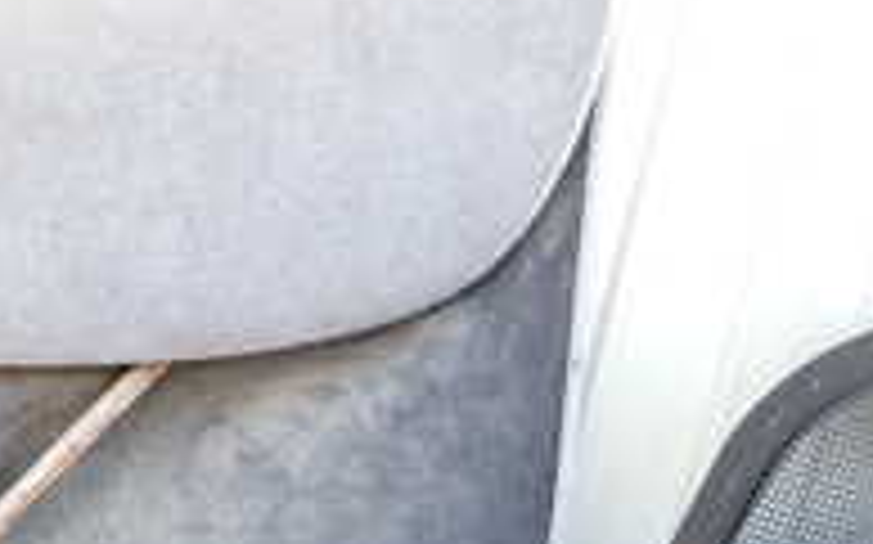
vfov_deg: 14.7
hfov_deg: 24.5
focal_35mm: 82
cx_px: 81
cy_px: 832
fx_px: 1950
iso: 200
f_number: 2
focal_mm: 4.5
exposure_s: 1/60
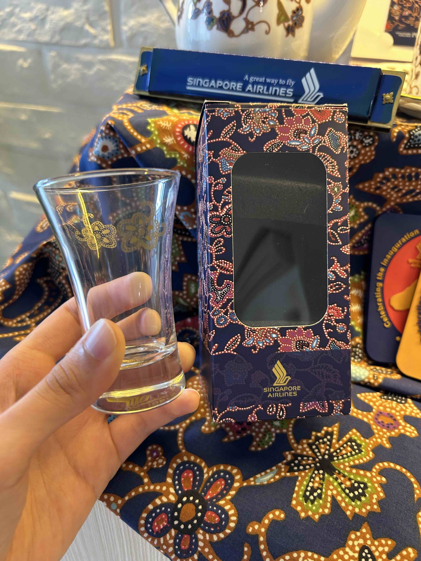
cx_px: 210
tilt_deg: -34.7
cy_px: 280
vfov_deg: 67.3
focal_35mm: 26
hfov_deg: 53.1
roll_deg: -2.8
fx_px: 422
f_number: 1.5
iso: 125
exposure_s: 1/50
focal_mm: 5.7
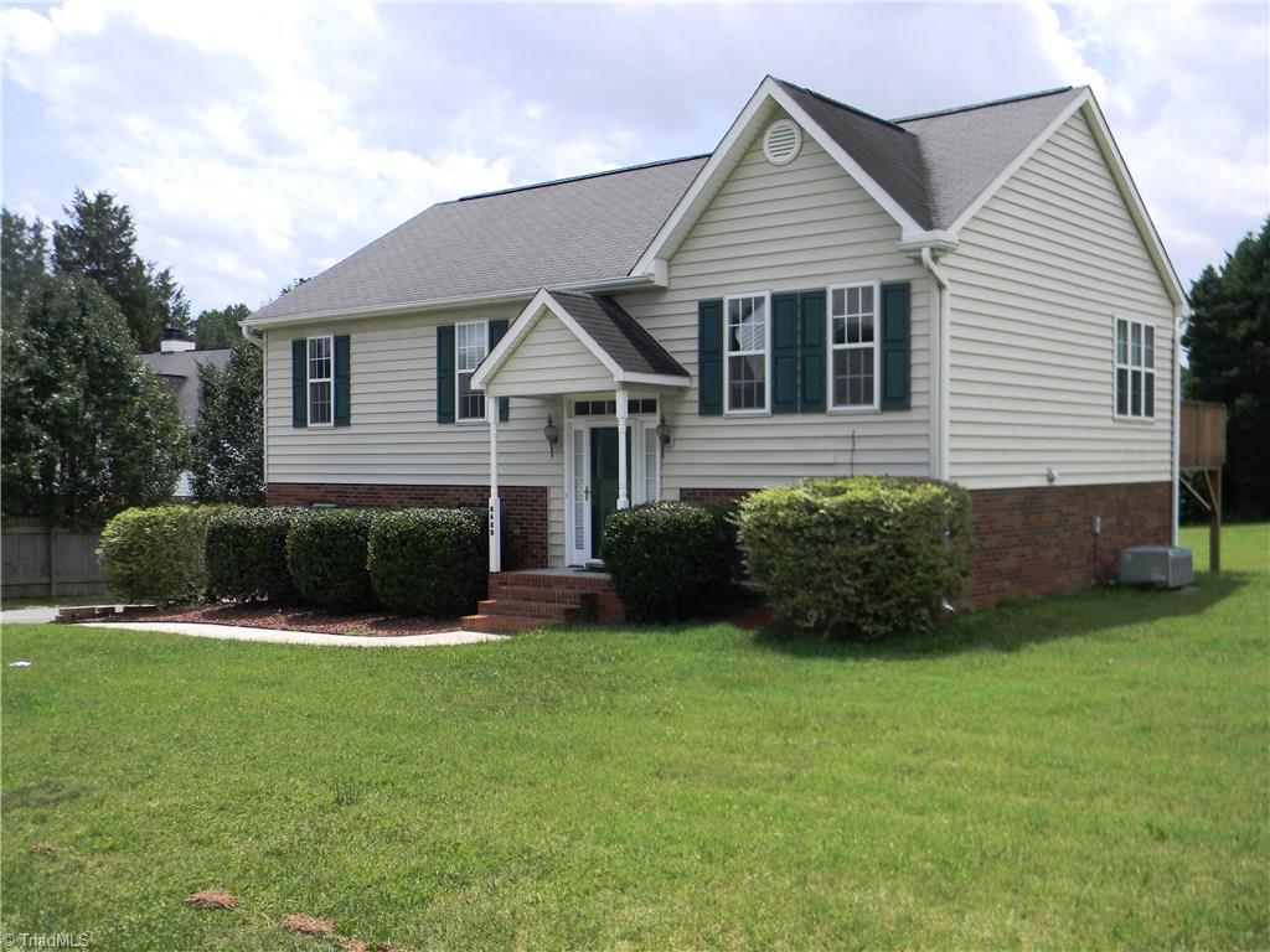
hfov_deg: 51.4
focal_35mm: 36
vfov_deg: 39.7
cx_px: 635
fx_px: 1321
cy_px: 476
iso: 80
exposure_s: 1/214
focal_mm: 6.4
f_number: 7.4
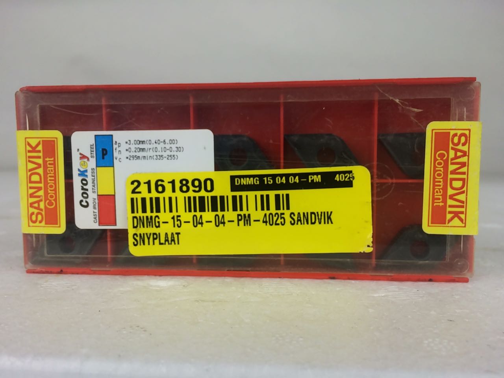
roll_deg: -1.1
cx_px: 252
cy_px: 189
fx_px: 422
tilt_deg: -4.9
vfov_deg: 48.2
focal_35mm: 29
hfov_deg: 61.7
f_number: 2.2
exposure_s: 1/250
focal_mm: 4.15
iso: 32
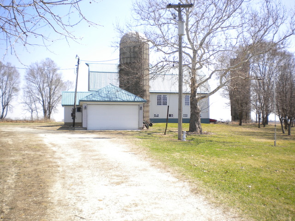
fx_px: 298
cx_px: 148
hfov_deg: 52.6
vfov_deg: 40.7
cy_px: 110
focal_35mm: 35
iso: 80
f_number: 4.6
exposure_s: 1/297
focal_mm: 6.3
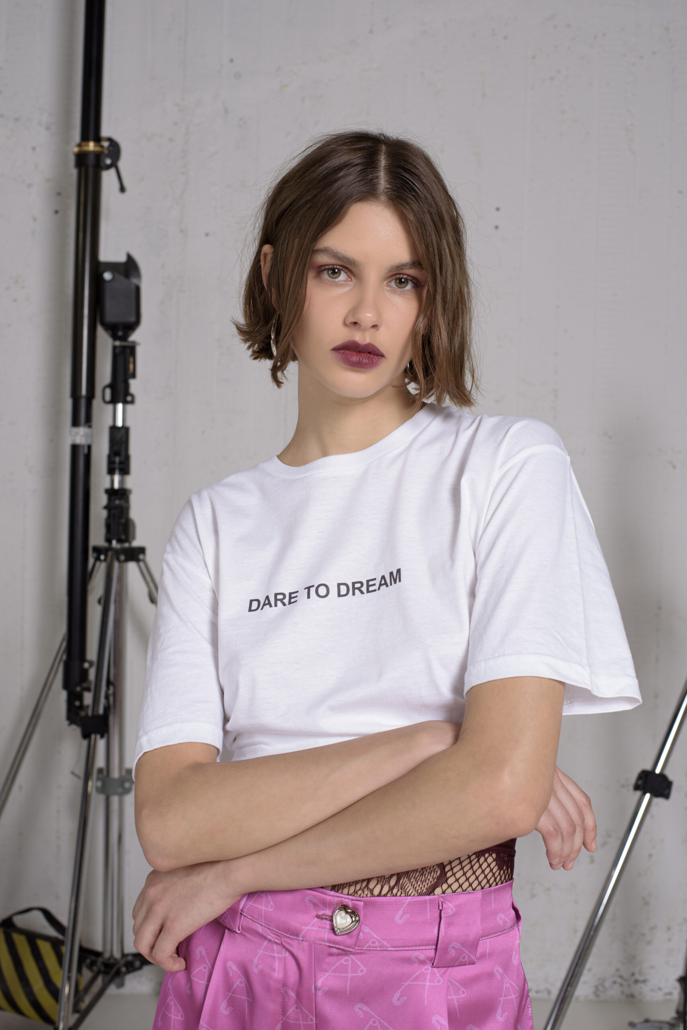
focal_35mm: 50
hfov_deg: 27.0
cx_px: 344
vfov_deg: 39.6
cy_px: 515
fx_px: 1430
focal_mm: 50
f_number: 8
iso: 320
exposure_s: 1/100
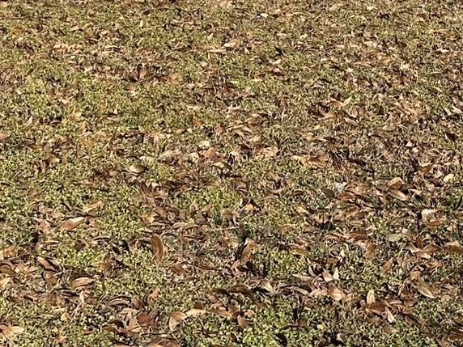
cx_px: 225
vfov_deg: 15.1
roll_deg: -2.2
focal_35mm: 86
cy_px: -262
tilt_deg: +2.7
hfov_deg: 22.8
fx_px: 1150
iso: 80
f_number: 1.78
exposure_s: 1/4184
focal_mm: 6.86
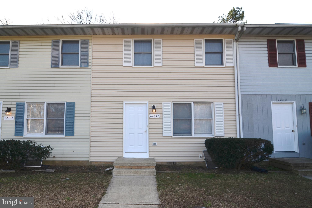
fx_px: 156
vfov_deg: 67.4
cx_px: 156
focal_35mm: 18
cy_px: 104
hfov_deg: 90.0
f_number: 8
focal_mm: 12
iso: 100
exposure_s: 1/200
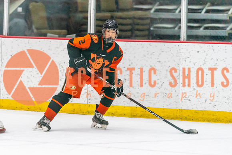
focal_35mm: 280
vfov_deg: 4.9
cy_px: 71
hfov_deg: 7.3
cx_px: 69
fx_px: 1806
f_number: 2.8
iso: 3200
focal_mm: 200
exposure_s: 1/1250
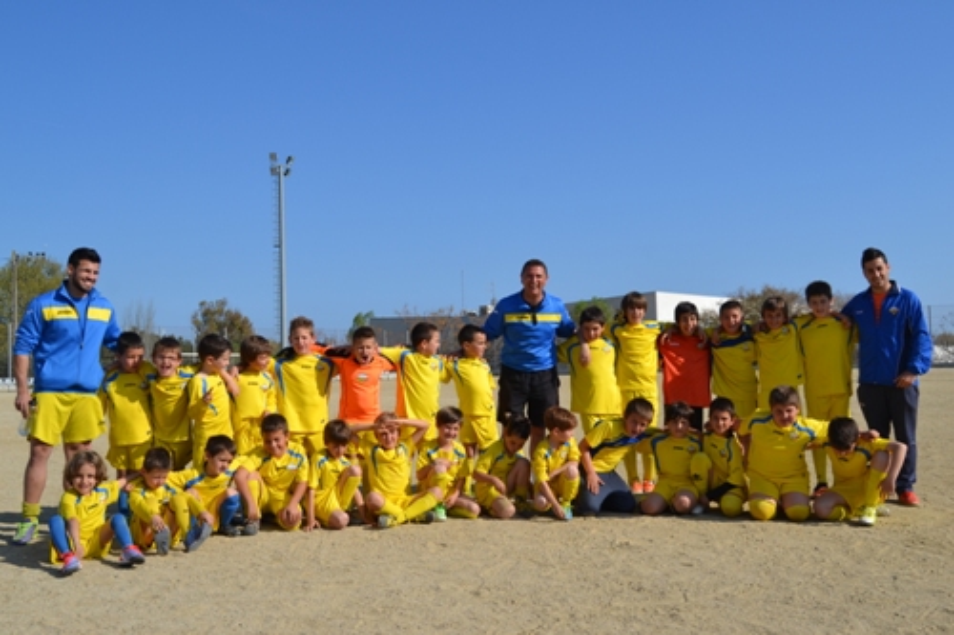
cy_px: 318
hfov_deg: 55.1
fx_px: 914
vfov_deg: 38.3
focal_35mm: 34
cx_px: 477
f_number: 9
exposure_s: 1/320
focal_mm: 23
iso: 100
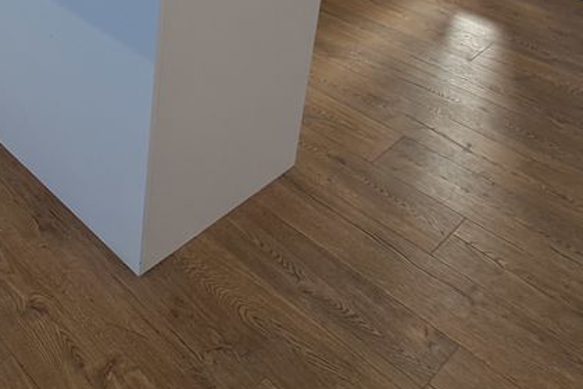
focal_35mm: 44
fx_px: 712
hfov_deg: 39.6
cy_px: -115
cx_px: 10
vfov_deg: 26.1
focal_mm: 1.64
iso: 80
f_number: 2.2
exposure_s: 1/50
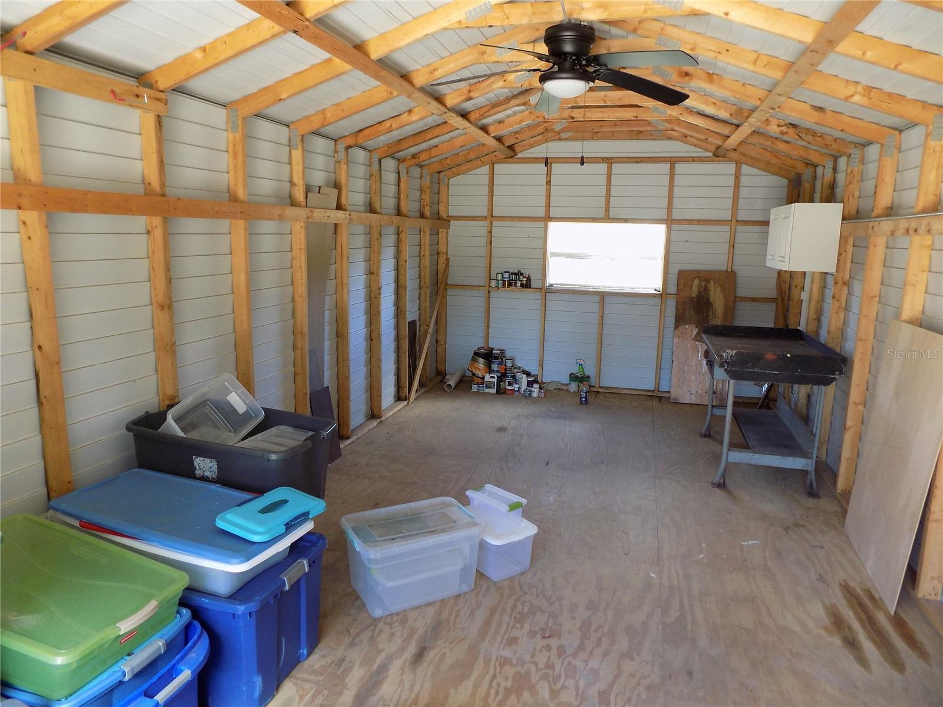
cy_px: 354
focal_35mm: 23
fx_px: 627
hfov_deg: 73.9
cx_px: 472
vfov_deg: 58.9
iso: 140
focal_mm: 4
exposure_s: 1/30
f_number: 3.1
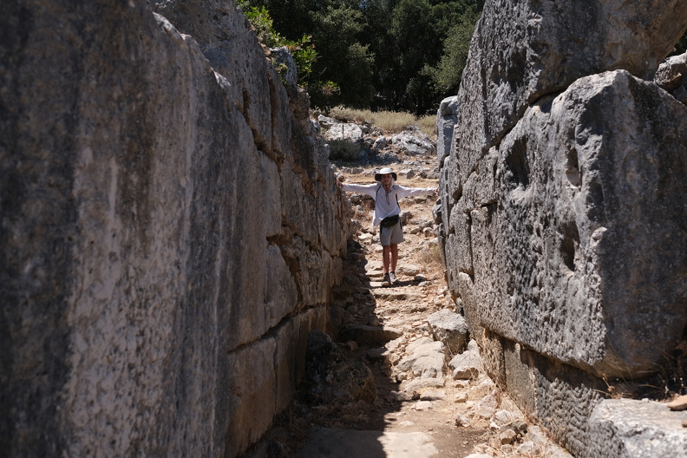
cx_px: 344
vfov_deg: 37.9
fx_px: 668
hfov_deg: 54.4
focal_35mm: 35
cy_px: 229
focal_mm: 23
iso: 160
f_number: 5
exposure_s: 1/680
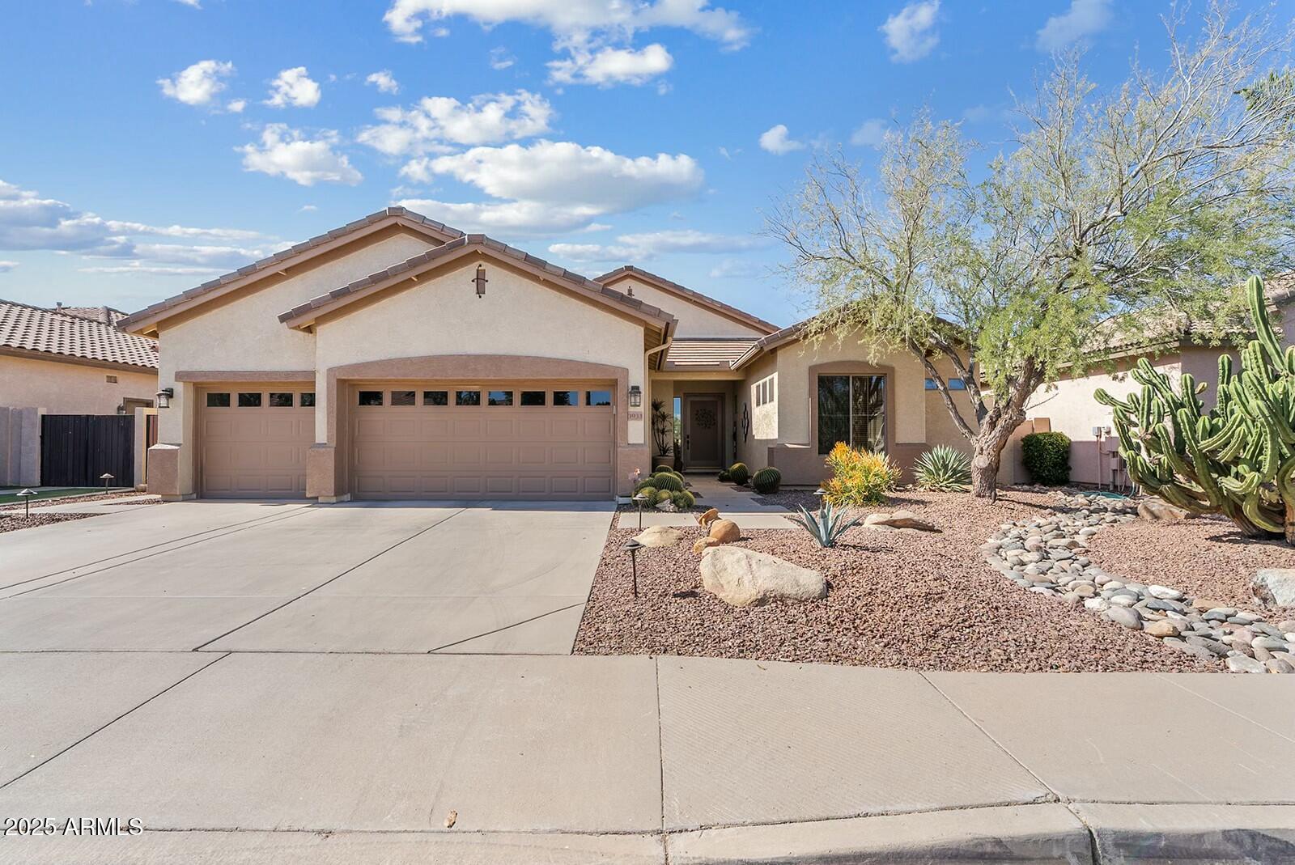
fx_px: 576
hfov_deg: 96.7
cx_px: 648
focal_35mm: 16
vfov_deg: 73.8
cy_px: 432
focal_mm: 16
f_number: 8
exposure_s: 1/100
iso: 100
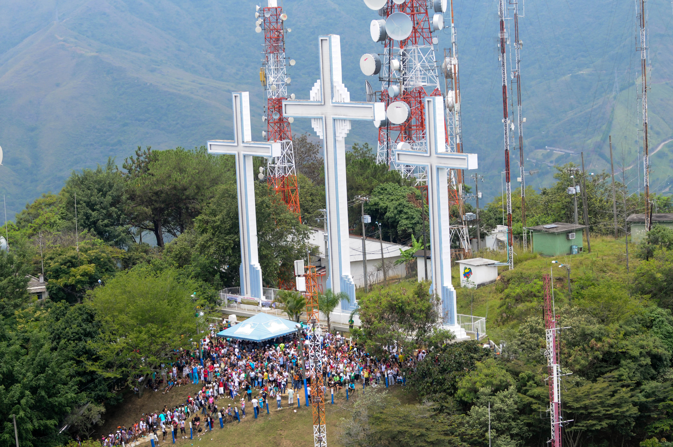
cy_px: 224
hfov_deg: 19.5
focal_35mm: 105
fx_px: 1961
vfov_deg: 13.0
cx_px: 336
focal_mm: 70
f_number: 3.5
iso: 200
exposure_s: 1/800
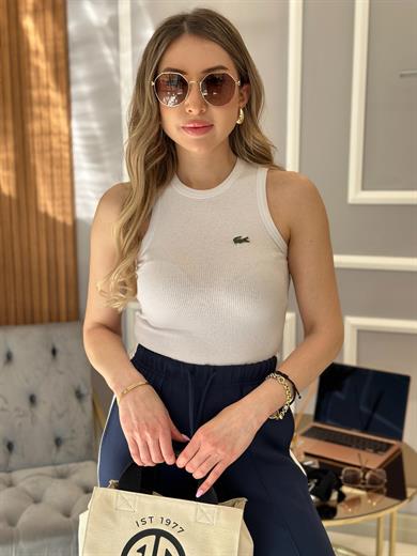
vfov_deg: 39.7
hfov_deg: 30.3
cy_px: 278
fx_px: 771
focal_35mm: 48
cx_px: 208
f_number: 1.78
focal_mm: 6.86
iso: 80
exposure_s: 1/200
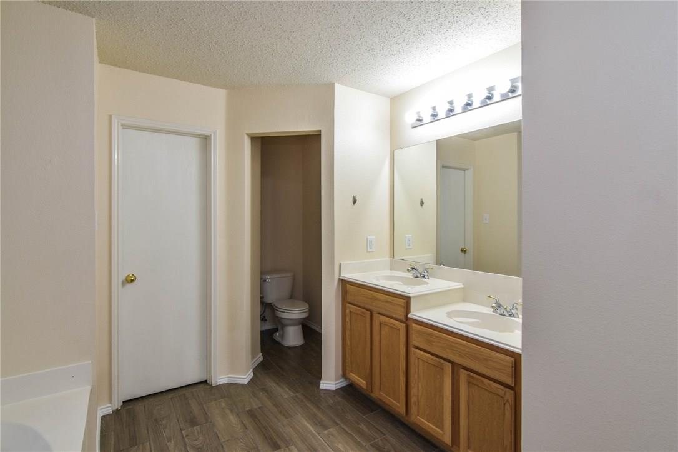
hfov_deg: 95.0
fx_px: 311
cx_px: 339
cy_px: 226
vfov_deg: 72.0
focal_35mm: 16
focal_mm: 11
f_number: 6.3
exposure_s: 1/15
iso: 250
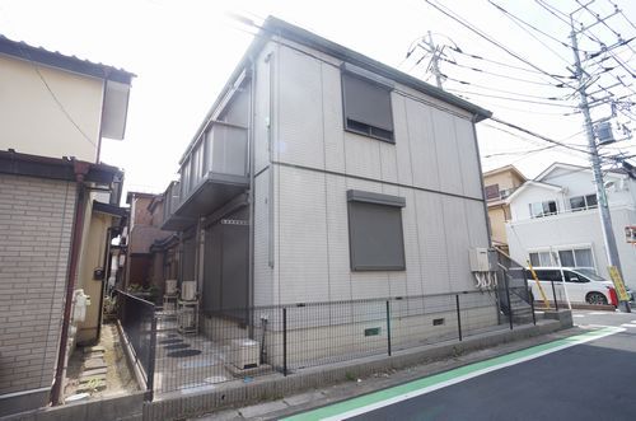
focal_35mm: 24
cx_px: 318
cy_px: 210
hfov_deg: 73.9
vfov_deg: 52.9
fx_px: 423
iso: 200
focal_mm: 16
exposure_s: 1/100
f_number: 9
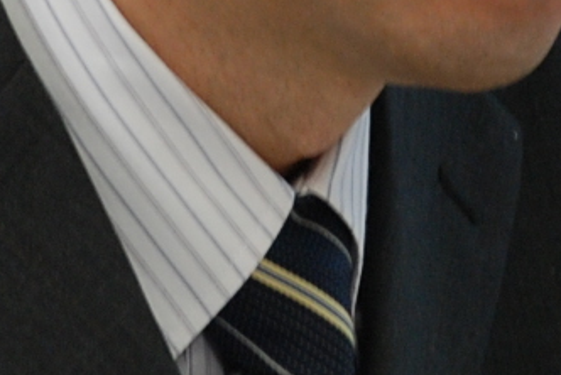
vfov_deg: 1.9
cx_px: 519
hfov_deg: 2.8
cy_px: -22
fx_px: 11587
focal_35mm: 743
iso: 400
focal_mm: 85
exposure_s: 1/30
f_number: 5.6
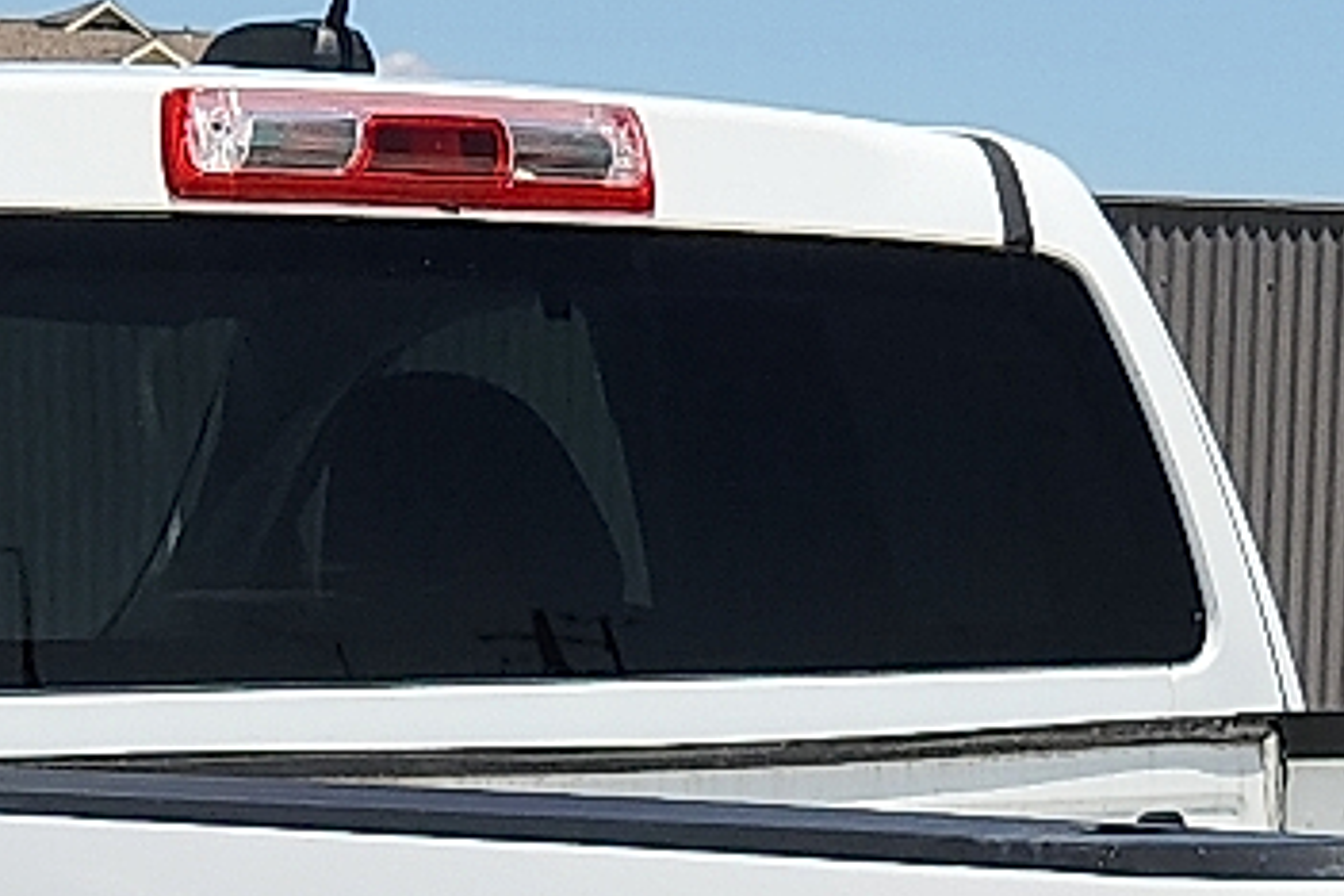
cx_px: 919
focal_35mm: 109
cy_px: 1650
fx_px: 4069
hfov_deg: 18.7
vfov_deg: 11.6
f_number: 1.8
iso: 50
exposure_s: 1/2500
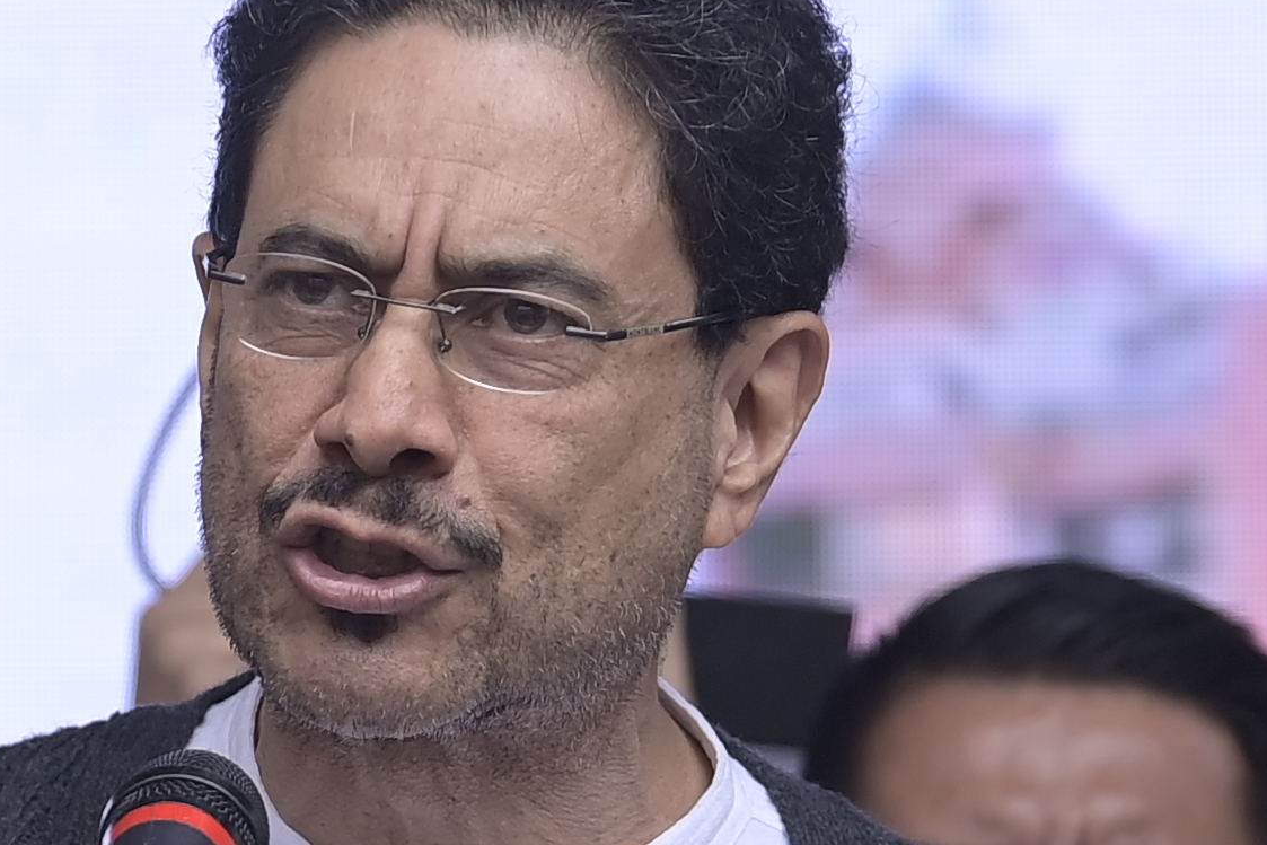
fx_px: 20238
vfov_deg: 2.4
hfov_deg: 3.6
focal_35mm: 575
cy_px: 1143
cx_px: -11
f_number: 2.8
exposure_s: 1/1250
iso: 500
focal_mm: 116
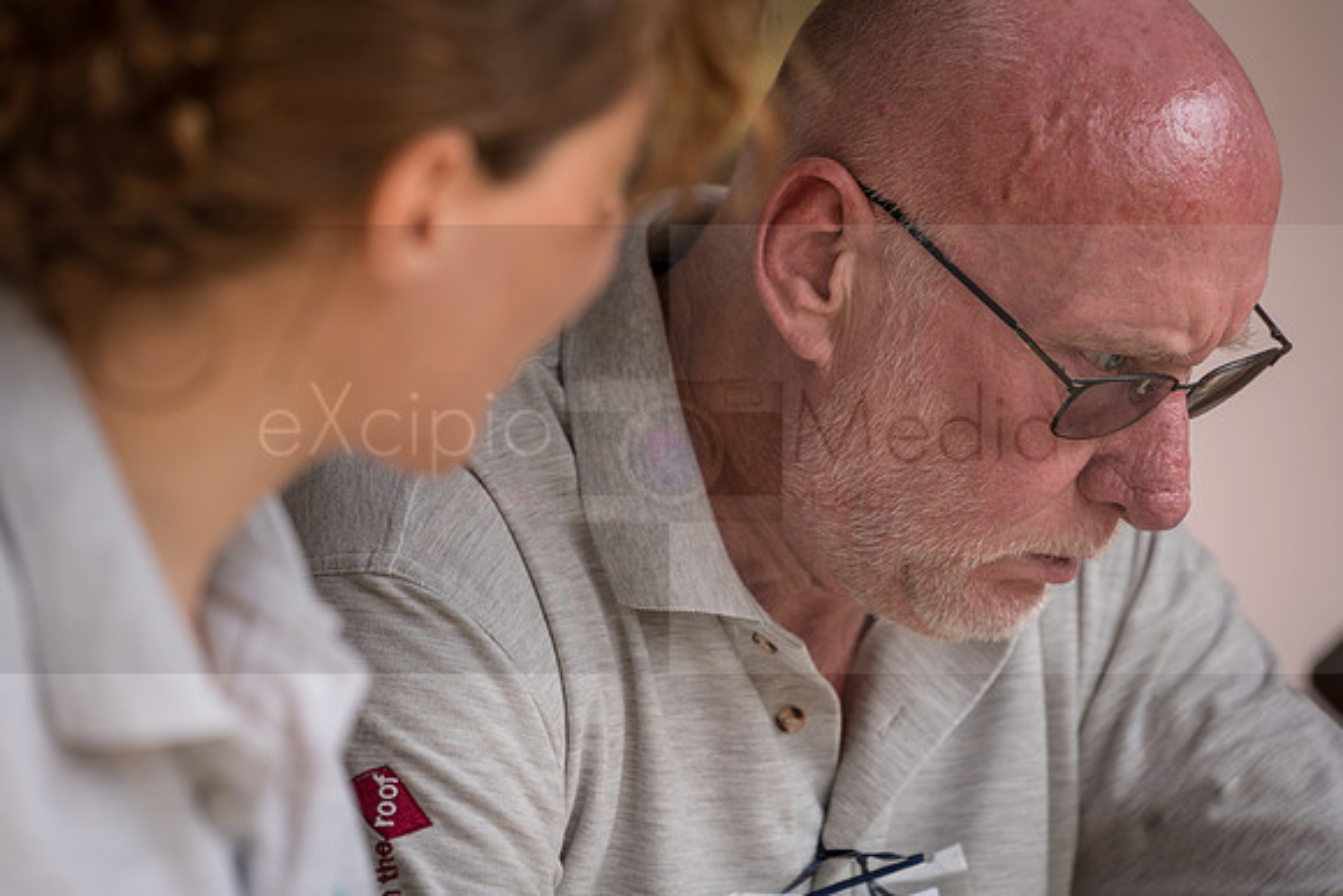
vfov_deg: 6.9
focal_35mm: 200
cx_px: 672
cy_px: 448
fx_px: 7463
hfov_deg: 10.3
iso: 100
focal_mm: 200
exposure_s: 1/250
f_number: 4.5
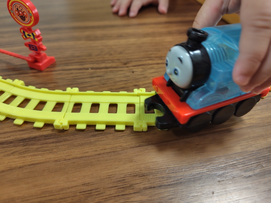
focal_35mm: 23
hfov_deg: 73.9
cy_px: 102
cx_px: 136
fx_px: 180
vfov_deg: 58.9
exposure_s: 1/50
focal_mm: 5.6
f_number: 1.9
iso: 287
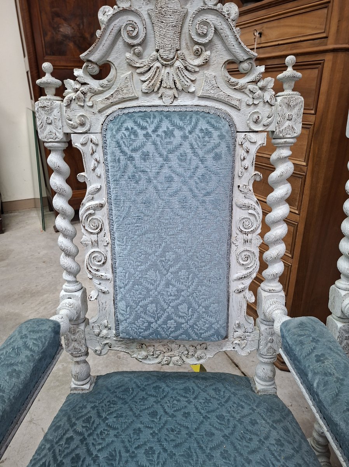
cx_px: 174
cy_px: 234
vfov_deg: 74.0
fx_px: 310
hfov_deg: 58.8
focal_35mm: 23
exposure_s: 1/33
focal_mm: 5.54
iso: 250
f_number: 1.8
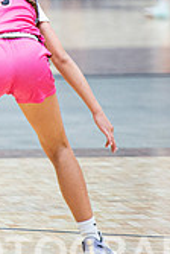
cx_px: -162
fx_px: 4888
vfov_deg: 3.0
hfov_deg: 2.0
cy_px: 3
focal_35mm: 693
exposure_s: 1/400
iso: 2000
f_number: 2.8
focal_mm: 200
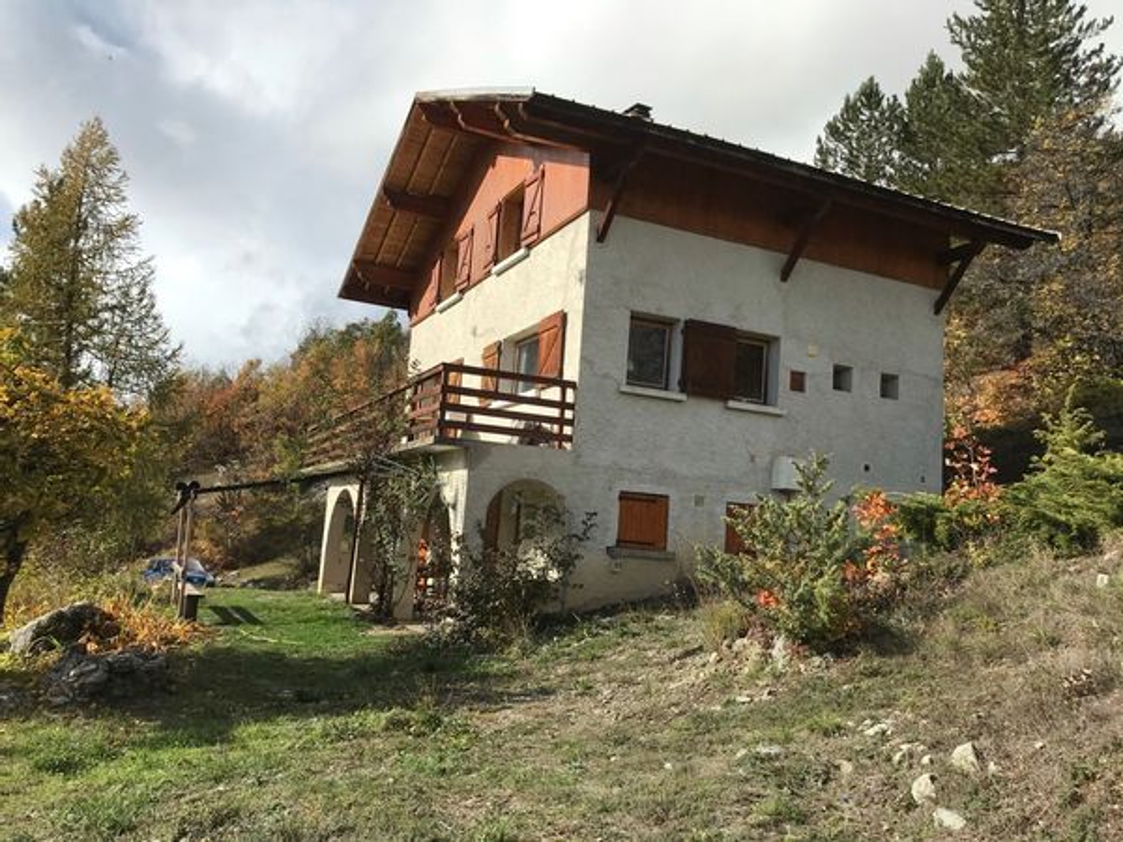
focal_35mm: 28
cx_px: 562
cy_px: 421
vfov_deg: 49.7
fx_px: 908
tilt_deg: +7.7
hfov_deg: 63.4
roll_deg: -4.3
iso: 20
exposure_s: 1/3096
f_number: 1.8
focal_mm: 3.99
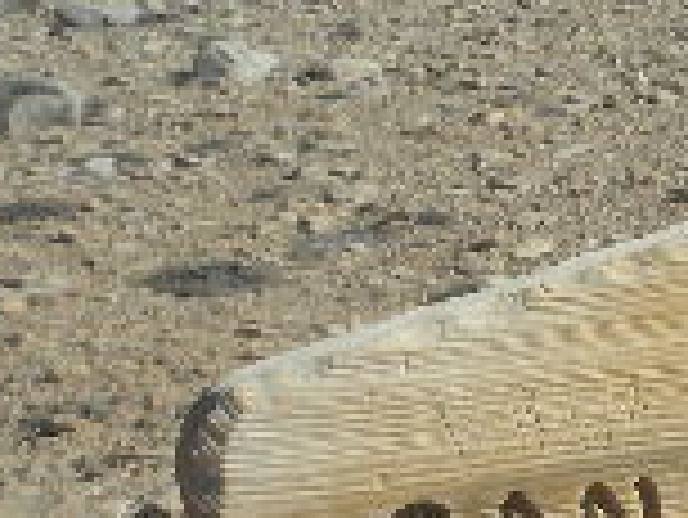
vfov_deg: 8.8
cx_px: 1219
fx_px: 3362
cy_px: 412
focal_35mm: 169
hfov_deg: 11.0
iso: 64
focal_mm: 6.6
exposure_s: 1/180
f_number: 10
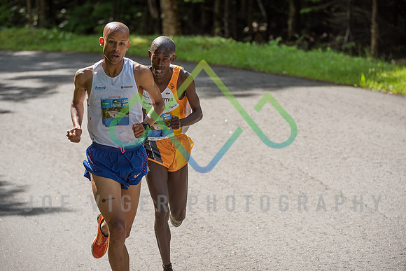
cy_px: 136
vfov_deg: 6.9
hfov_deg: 10.3
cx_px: 203
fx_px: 2256
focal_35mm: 200
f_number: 5.6
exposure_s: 1/640
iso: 200
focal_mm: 200
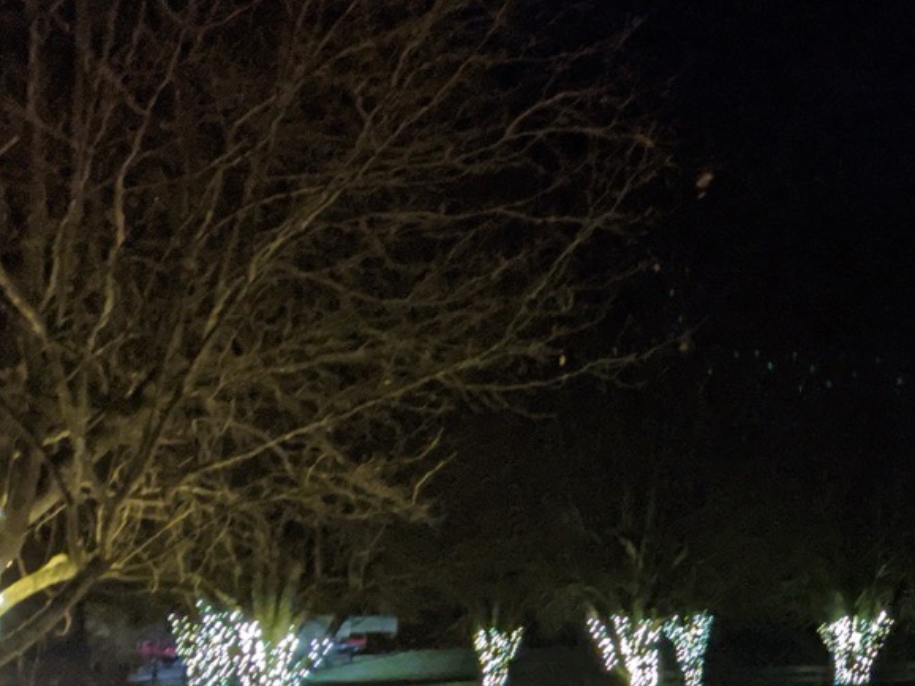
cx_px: 929
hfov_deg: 26.2
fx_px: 1850
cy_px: 560
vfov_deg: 20.7
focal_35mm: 70
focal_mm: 4.44
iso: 439
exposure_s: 1/17.1
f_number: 1.8
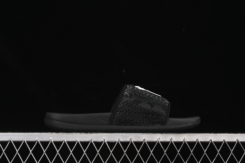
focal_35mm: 75
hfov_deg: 27.0
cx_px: 122
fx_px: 510
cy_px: 82
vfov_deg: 18.2
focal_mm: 50
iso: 160
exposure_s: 1/50
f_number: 6.3
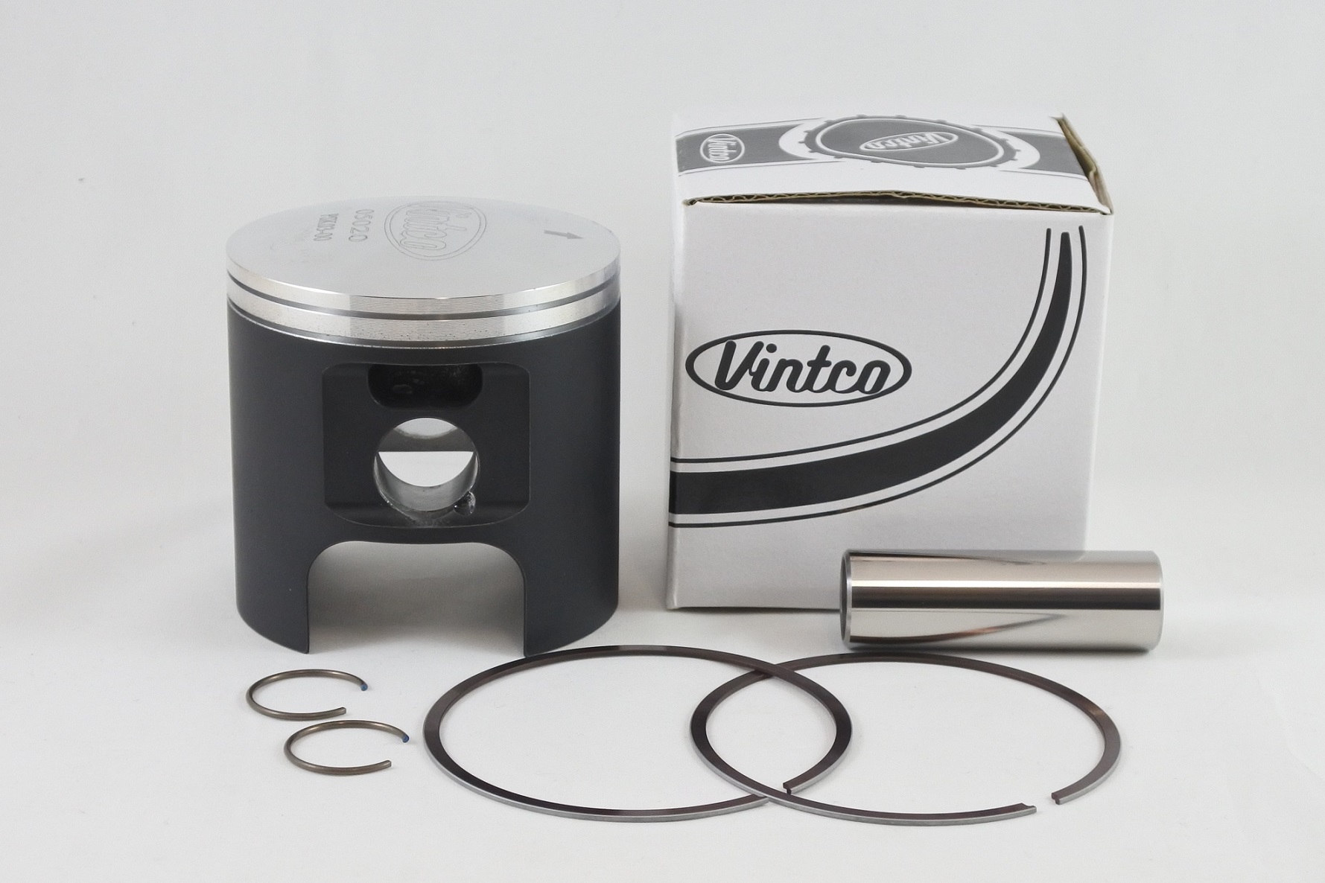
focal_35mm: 52
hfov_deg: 38.2
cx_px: 662
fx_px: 1914
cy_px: 442
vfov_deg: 26.0
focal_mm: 19.3
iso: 500
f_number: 4.5
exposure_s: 1/125
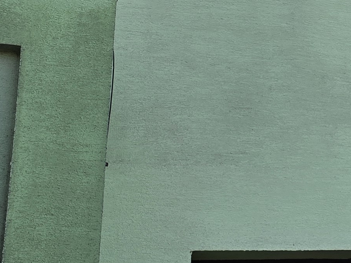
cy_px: 30
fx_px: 1034
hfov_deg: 17.2
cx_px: 538
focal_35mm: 102
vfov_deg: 14.4
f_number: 1.7
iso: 12
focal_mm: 6.3
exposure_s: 1/241
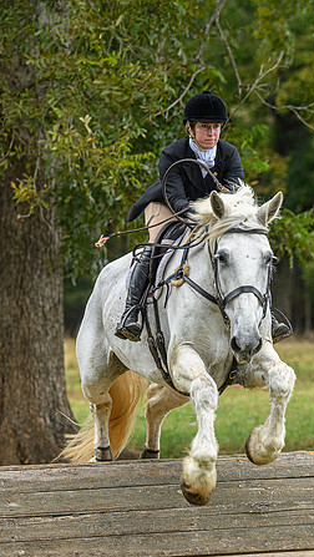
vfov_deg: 8.1
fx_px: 3945
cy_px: 336
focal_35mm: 267
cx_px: 334
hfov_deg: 4.5
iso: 800
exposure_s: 1/640
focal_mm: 135
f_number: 3.5
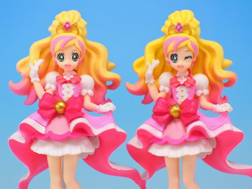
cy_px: 94
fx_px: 874
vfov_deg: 12.3
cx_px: 126
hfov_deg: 16.4
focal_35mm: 120
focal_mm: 25.5
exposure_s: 1/2
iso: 80
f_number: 7.1
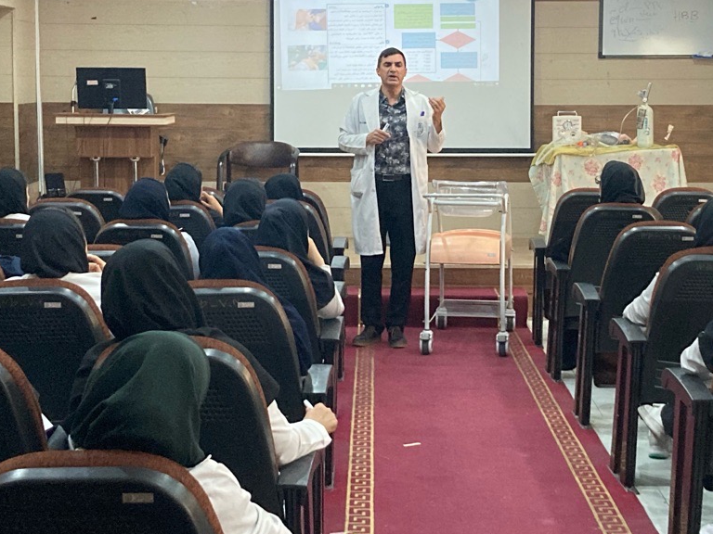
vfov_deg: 20.9
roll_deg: -0.3
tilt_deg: -2.9
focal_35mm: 70
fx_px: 1442
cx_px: 425
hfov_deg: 27.7
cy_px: 177
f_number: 1.8
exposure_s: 1/56
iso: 320
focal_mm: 3.99
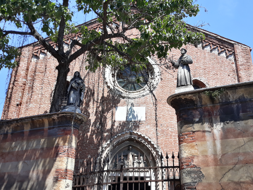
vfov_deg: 44.2
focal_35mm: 32
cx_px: 132
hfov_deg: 56.8
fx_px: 234
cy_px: 94
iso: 40
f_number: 1.7
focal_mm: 3.71
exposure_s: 1/1042
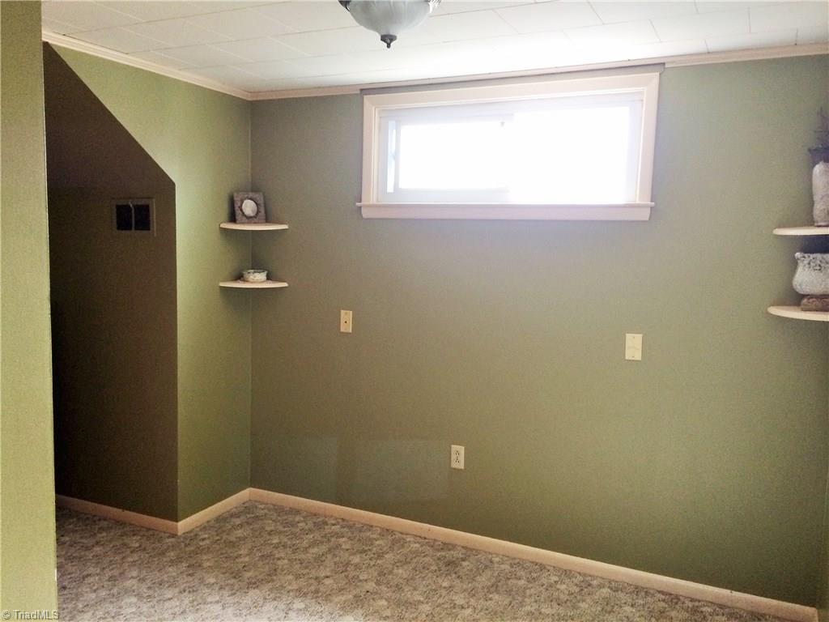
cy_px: 311
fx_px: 718
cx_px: 414
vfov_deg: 46.8
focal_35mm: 30
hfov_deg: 60.0
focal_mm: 4.12
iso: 64
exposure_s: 1/30
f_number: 2.2
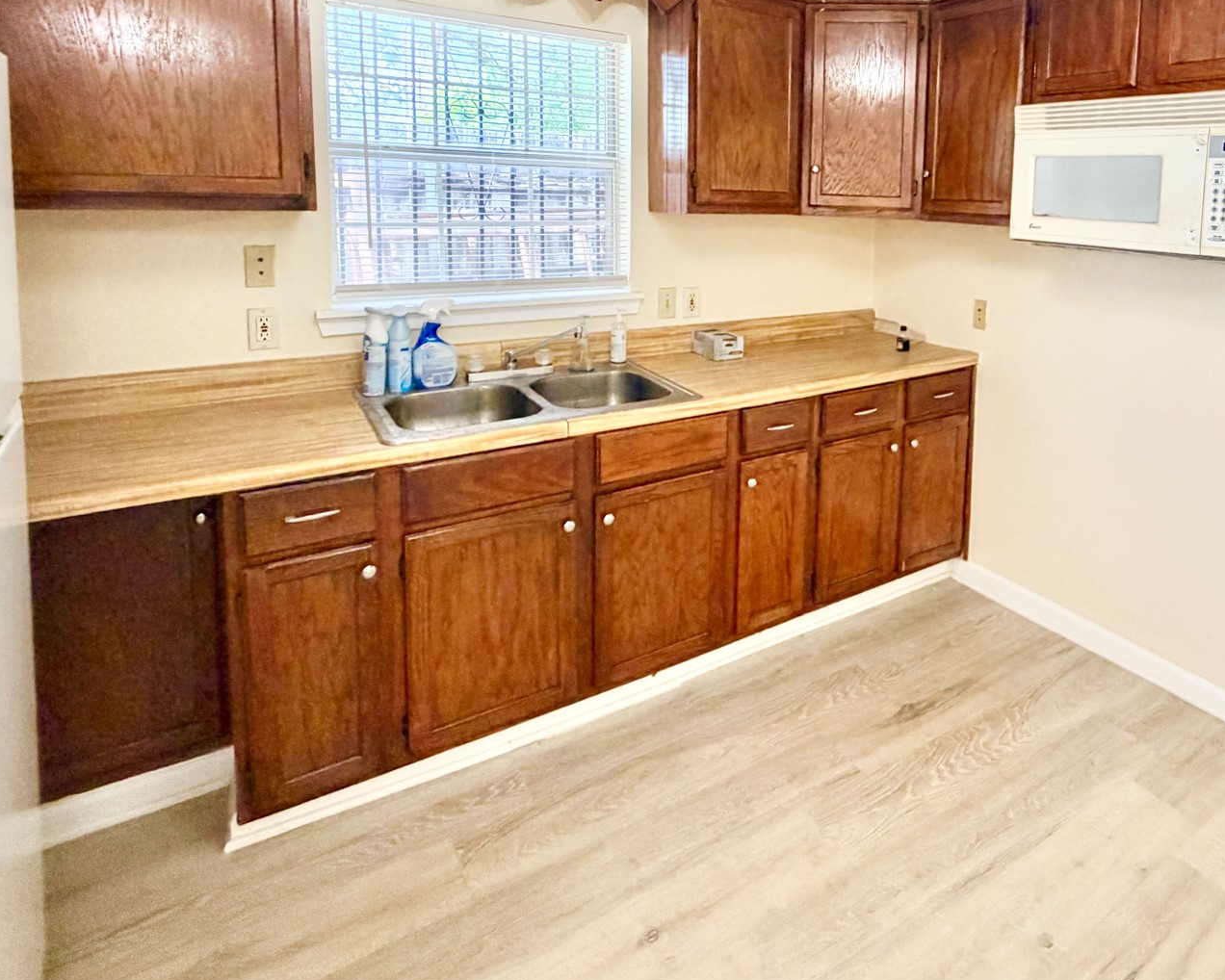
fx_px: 798
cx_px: 845
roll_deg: +1.1
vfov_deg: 60.4
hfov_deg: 72.1
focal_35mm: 22
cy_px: 270
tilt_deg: -2.9
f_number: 2.2
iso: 250
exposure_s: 1/120
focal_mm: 2.22
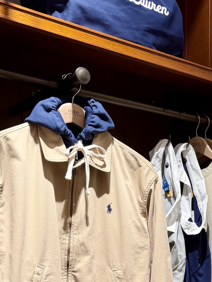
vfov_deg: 28.4
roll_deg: -0.5
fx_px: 514
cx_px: 209
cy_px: 297
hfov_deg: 22.4
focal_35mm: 63
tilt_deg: -3.8
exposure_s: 1/100
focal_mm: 6.76
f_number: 1.78
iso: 160
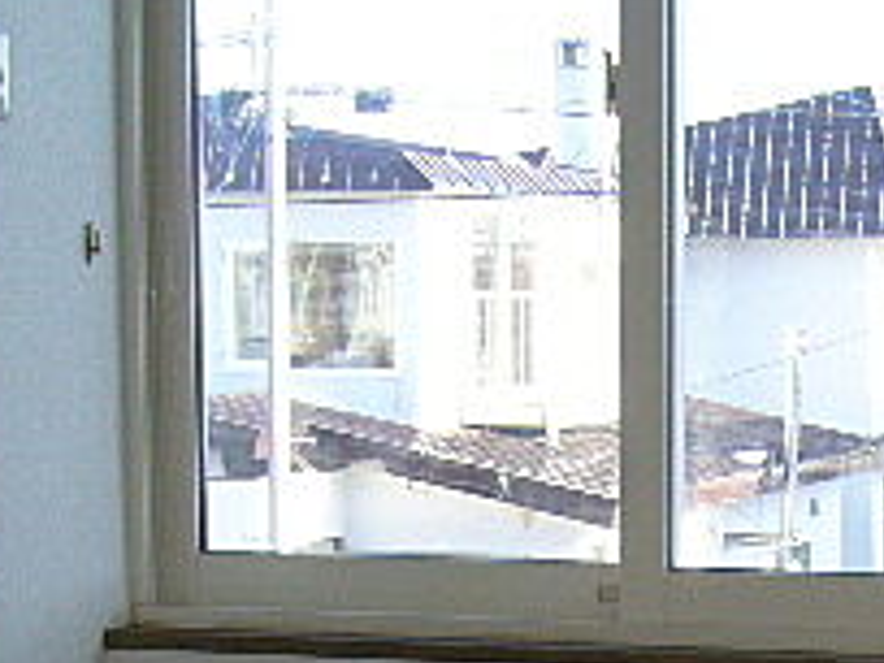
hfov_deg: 17.7
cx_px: 698
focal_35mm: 110
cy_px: 741
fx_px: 2809
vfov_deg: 13.2
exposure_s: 1/125
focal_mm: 5.8
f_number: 2.8
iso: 80
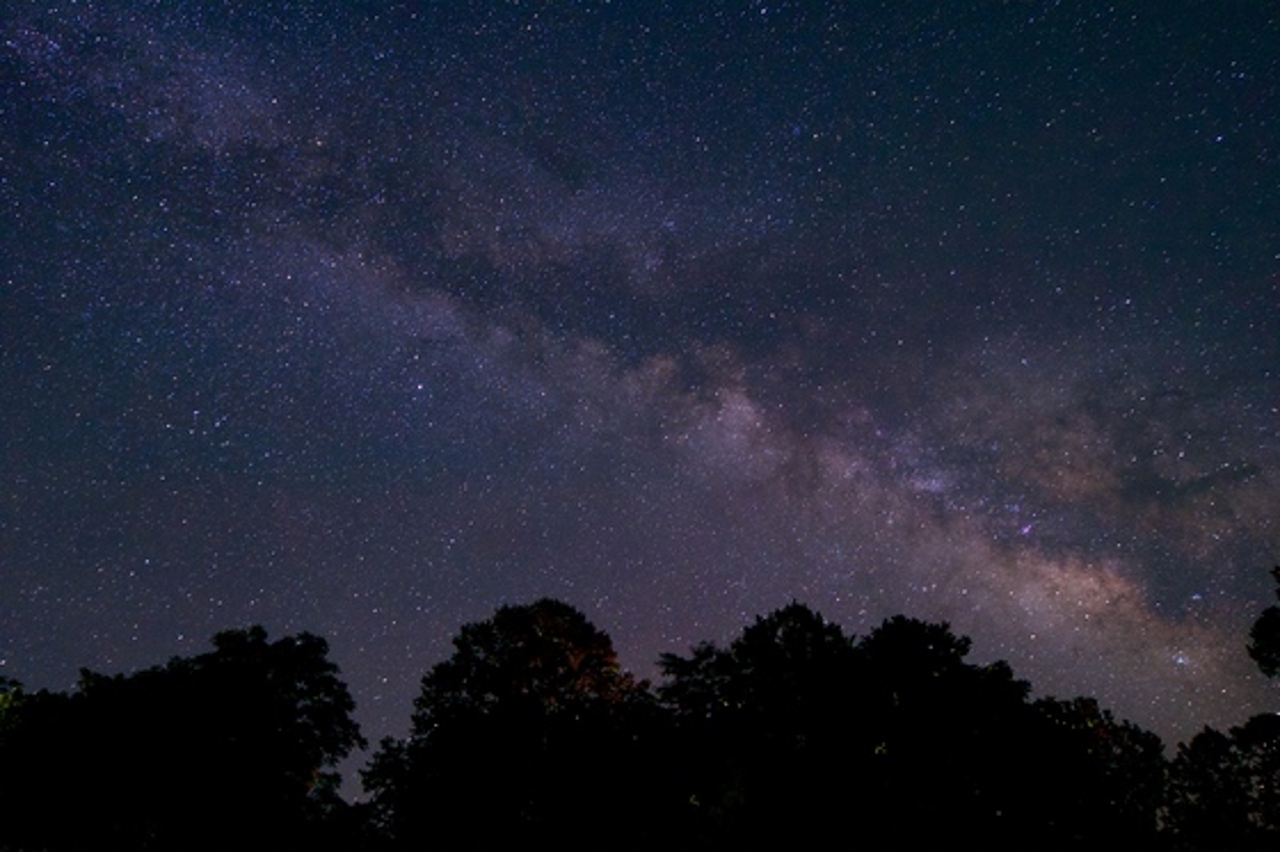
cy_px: 426
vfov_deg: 59.5
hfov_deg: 81.2
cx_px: 640
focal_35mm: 21
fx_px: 746
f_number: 1.8
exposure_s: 31.1
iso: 800
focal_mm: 14
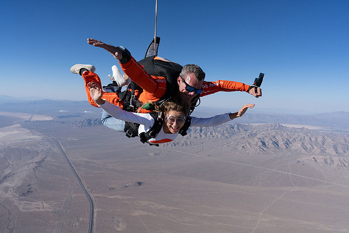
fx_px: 233
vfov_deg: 53.2
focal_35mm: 24
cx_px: 174
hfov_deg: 73.7
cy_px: 116
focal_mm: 24
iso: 800
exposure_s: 1/2000
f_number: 11
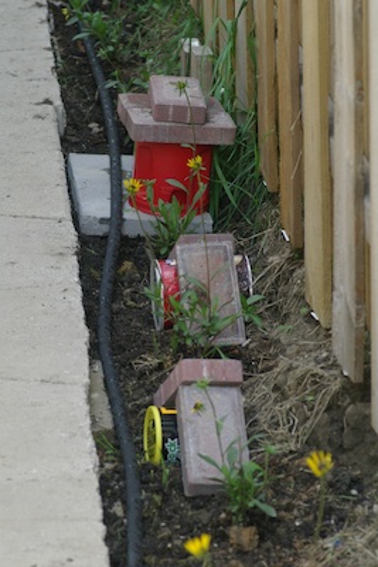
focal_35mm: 150
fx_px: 2360
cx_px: 189
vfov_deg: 13.7
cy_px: 284
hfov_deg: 9.2
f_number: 4.5
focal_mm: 100
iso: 400
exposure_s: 1/250
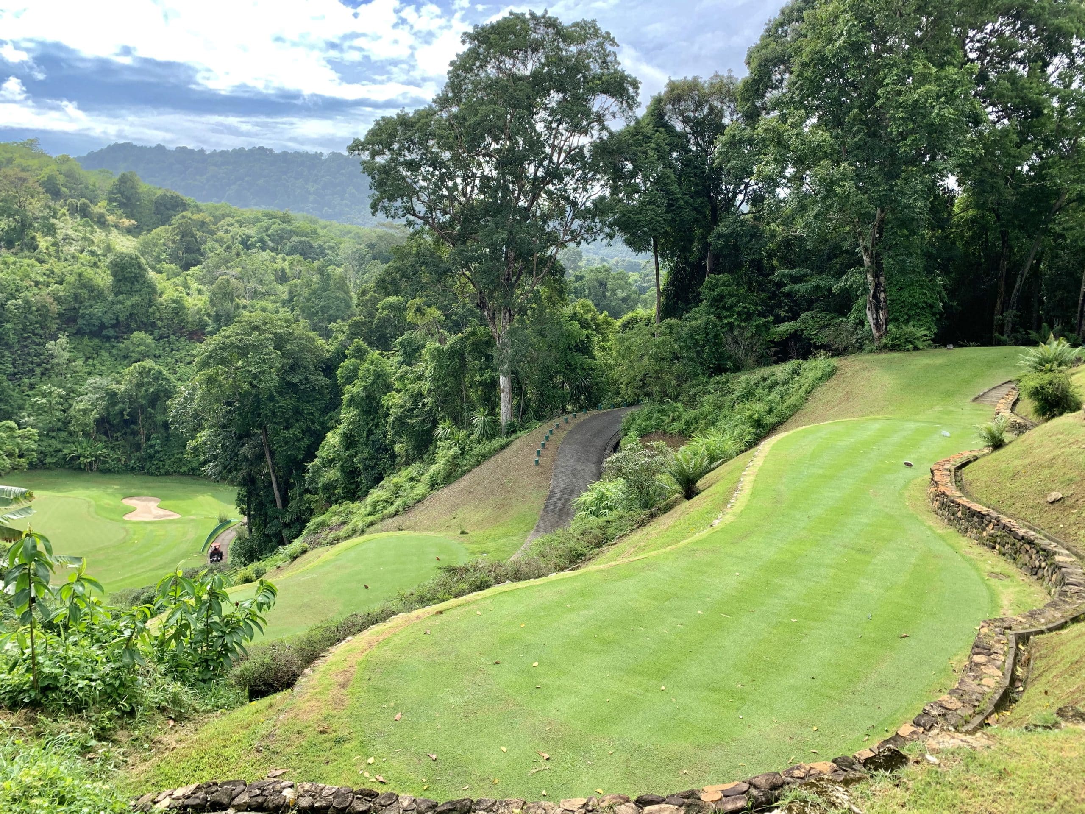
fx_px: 815
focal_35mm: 26
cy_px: 407
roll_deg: -0.8
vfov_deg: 53.1
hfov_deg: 67.3
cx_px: 542
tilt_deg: -8.9
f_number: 1.8
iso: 25
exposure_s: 1/783
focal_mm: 4.25
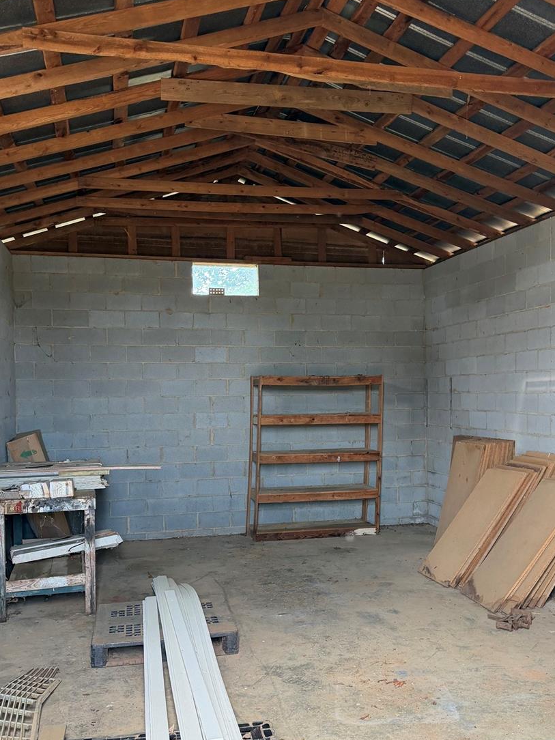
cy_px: 407
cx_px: 294
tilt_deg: -1.0
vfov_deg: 53.9
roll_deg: +0.4
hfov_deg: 41.8
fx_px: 727
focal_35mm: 34
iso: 200
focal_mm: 6.76
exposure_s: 1/89
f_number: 1.78
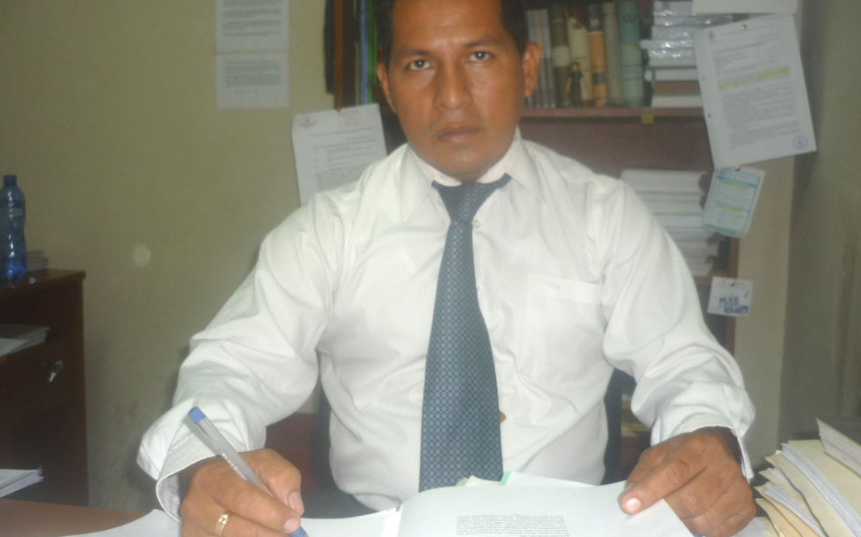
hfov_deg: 54.0
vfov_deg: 35.3
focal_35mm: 36
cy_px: 260
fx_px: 845
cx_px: 434
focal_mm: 5.5
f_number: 2.8
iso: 100
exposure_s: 1/30
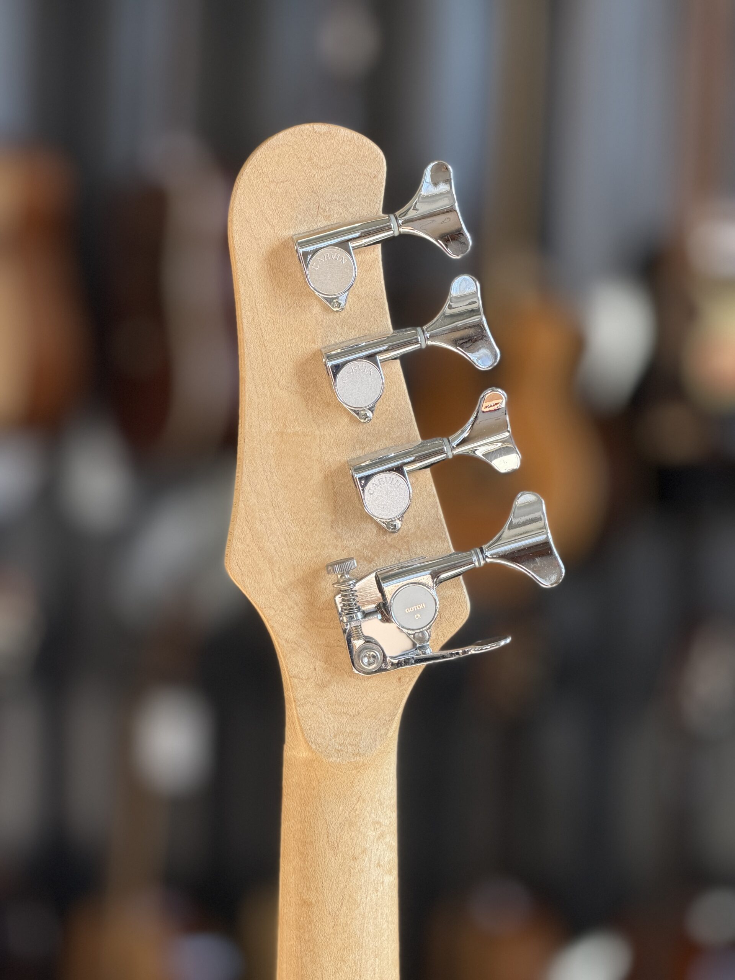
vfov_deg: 19.6
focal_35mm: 100
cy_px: 490
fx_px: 2831
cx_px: 368
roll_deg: -2.5
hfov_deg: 14.8
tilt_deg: -2.1
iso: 100
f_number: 2.8
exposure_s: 1/121
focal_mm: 16.89
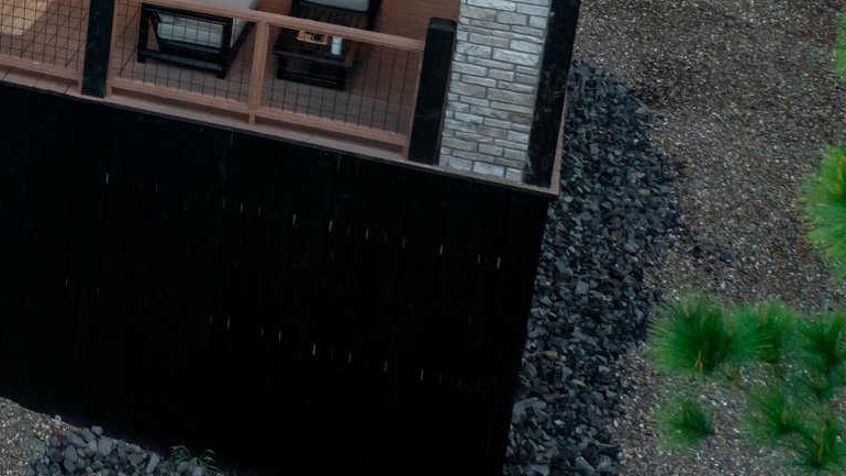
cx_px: -270
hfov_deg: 23.8
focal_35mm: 78
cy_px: -140
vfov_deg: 14.8
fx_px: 1750
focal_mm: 10.26
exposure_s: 1/20
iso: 400
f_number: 2.8
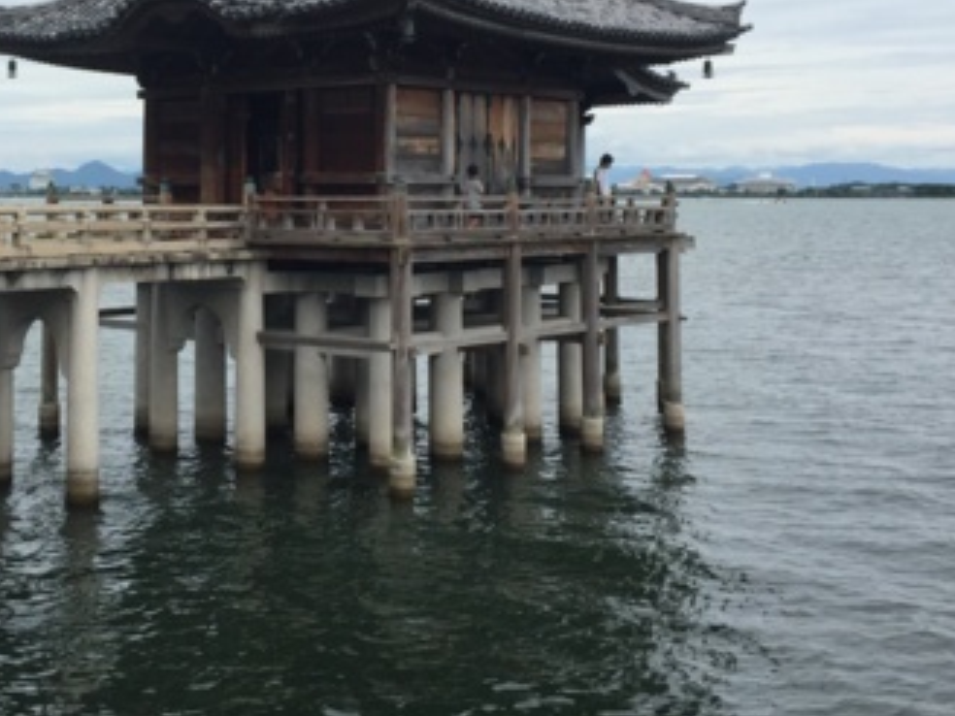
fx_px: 1462
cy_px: 116
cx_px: 253
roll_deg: -0.6
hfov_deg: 35.5
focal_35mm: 53
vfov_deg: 26.9
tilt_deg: +2.3
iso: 32
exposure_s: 1/1099
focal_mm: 4.15
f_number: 2.2
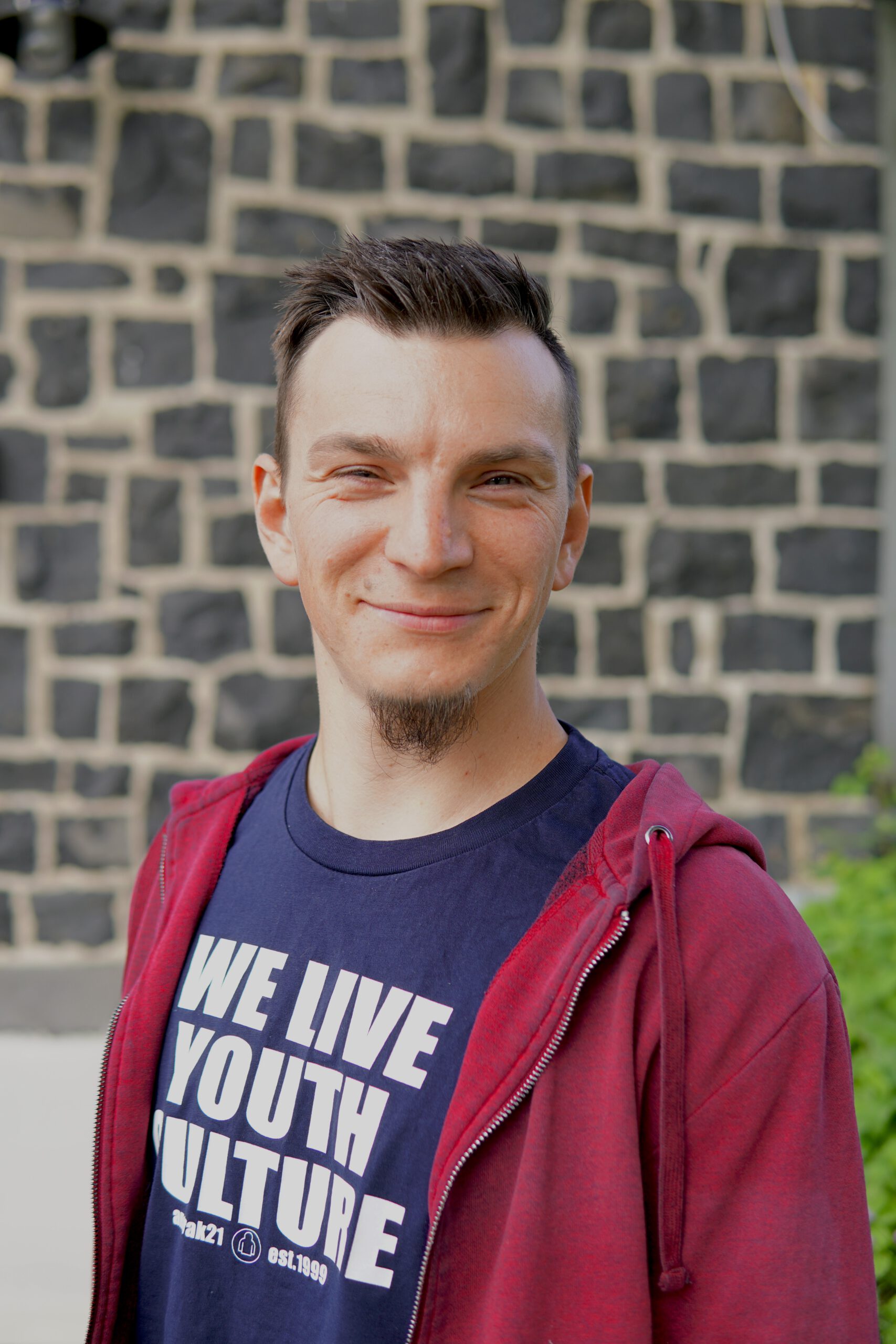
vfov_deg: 43.6
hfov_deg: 29.9
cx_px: 448
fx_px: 1680
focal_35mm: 45
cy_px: 672
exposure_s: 1/320
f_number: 2.2
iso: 100
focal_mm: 30
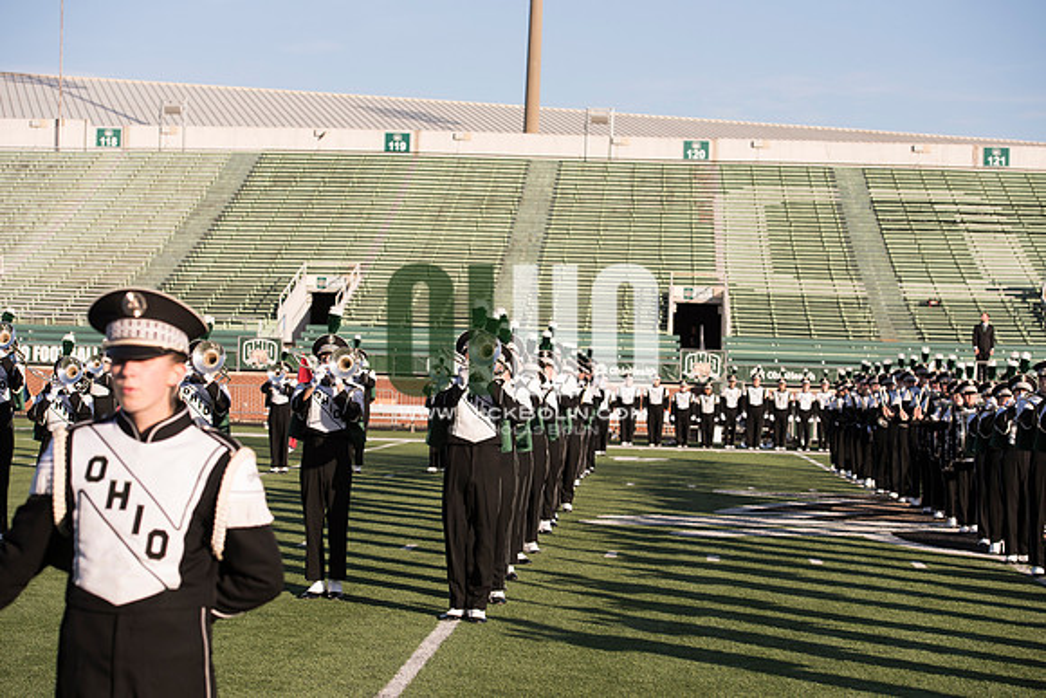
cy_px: 349
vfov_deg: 19.5
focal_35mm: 70
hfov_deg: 28.8
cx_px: 523
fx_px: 2034
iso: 320
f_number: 5
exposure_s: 1/1600
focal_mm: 70
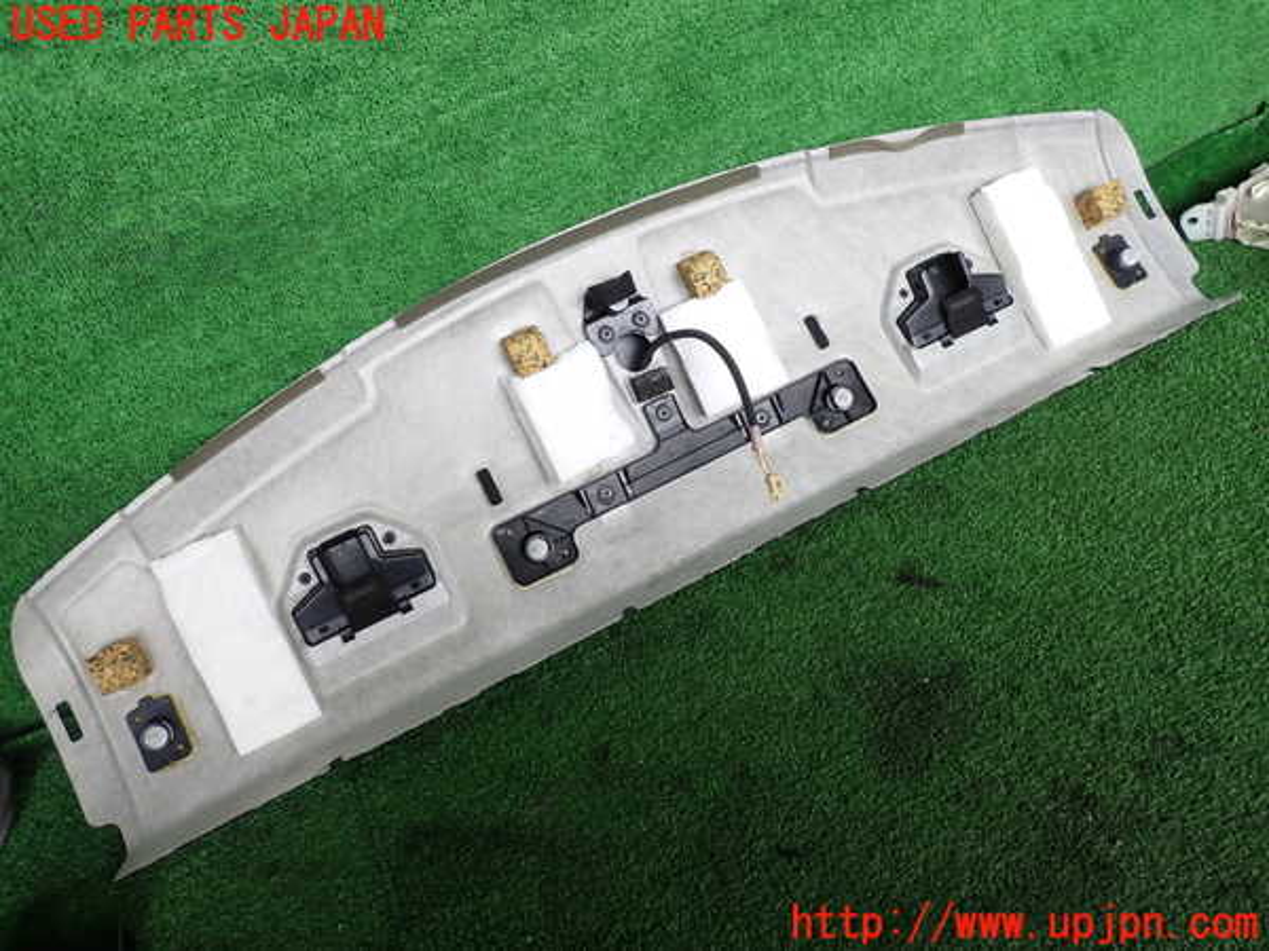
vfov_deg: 54.9
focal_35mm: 25
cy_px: 476
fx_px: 916
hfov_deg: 69.4
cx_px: 634
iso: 100
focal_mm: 4.5
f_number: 2.8
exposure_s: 1/80
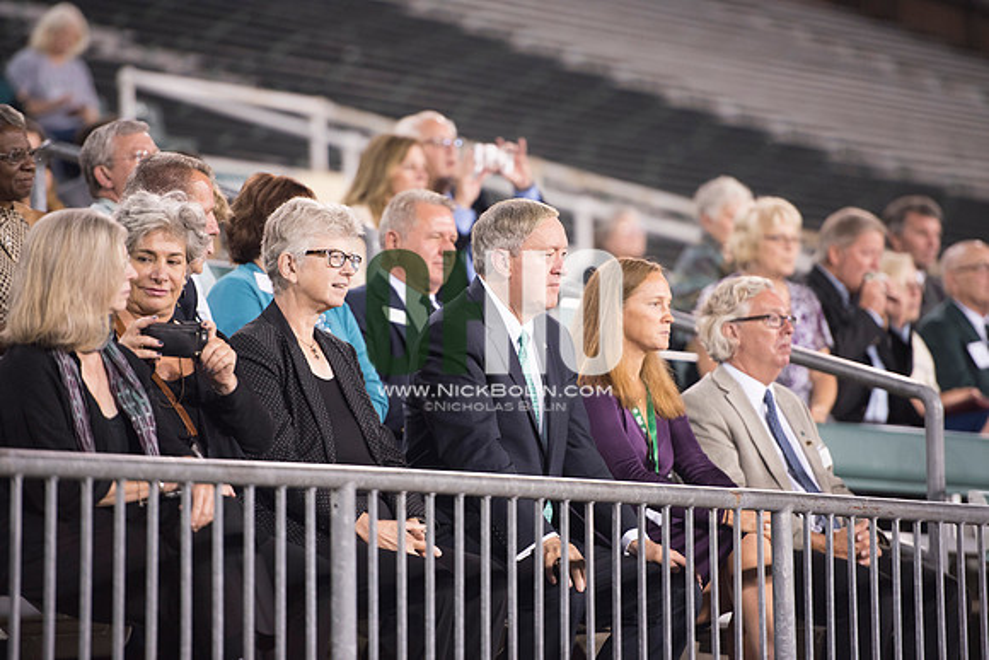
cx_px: 494
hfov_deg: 10.3
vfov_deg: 6.9
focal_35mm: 200
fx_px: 5495
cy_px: 330
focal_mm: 200
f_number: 2.8
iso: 1000
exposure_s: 1/320
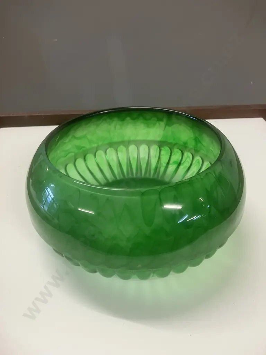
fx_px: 287
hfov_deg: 49.7
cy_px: 178
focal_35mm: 28
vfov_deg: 63.4
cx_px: 133
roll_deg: +1.0
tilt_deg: -33.1
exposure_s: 1/50
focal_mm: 3.99
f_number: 1.8
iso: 125
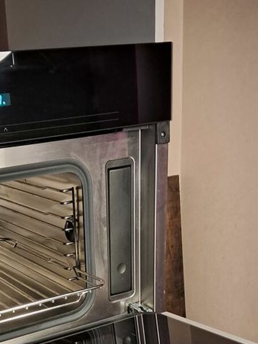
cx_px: 39
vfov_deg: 31.4
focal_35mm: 59
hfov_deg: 24.3
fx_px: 586
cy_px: 297
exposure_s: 1/50
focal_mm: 4
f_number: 1.8
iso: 640
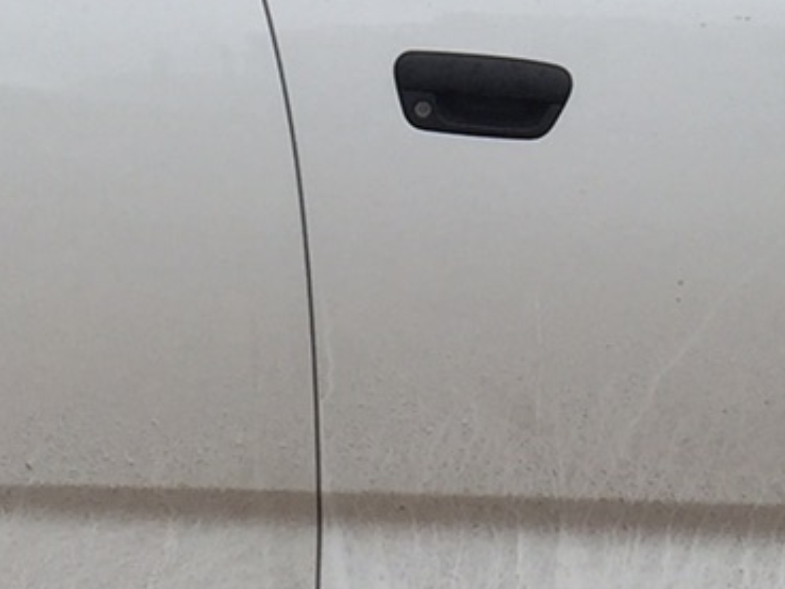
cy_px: -142
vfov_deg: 9.7
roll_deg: +0.6
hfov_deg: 13.0
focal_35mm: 151
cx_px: 572
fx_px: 3425
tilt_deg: -8.1
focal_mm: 4.15
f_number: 2.2
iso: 32
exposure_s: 1/791
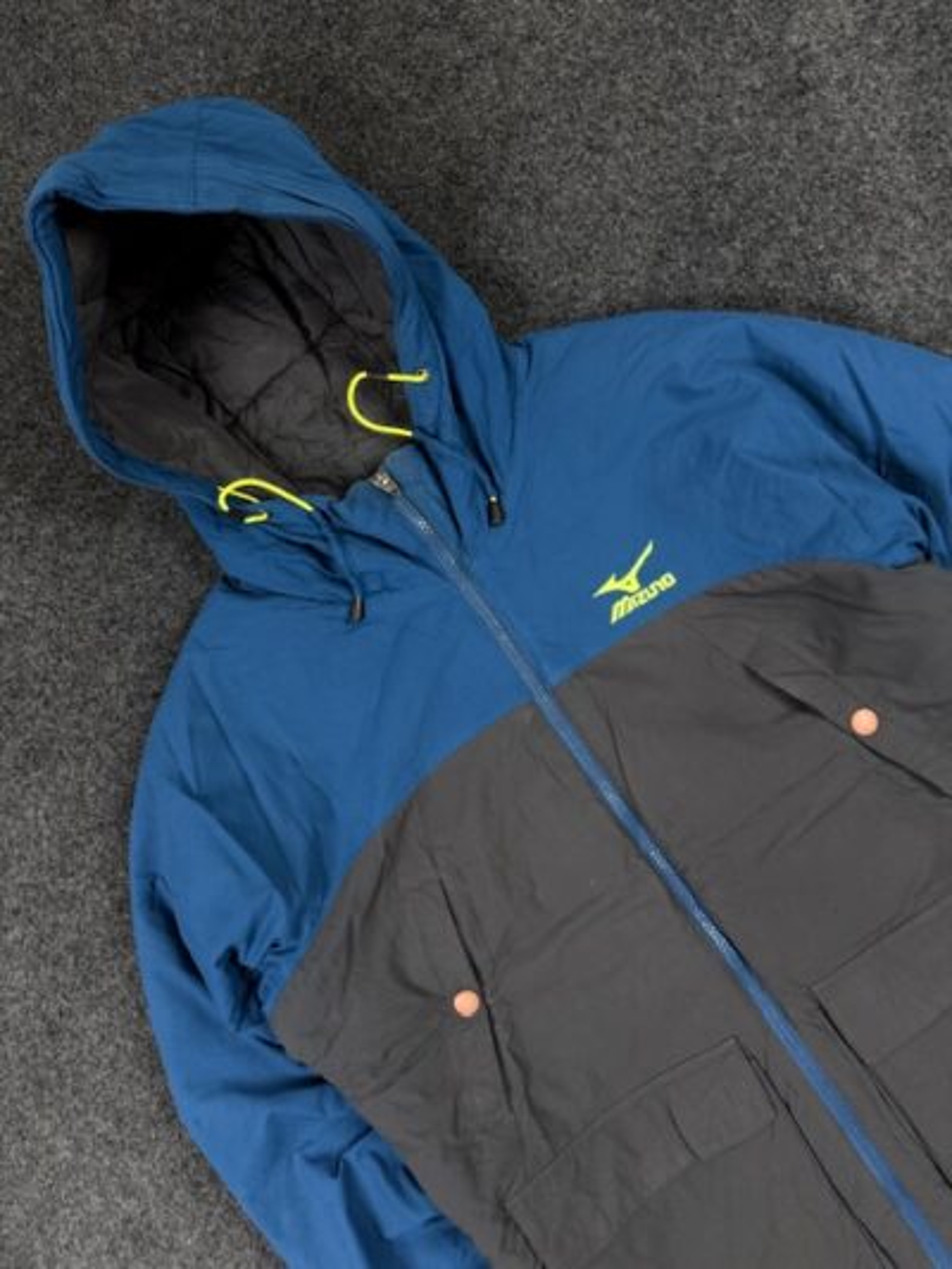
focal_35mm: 24
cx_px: 476
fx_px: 880
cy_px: 634
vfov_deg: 71.6
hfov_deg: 56.8
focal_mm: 6.76
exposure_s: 1/100
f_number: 1.78
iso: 200
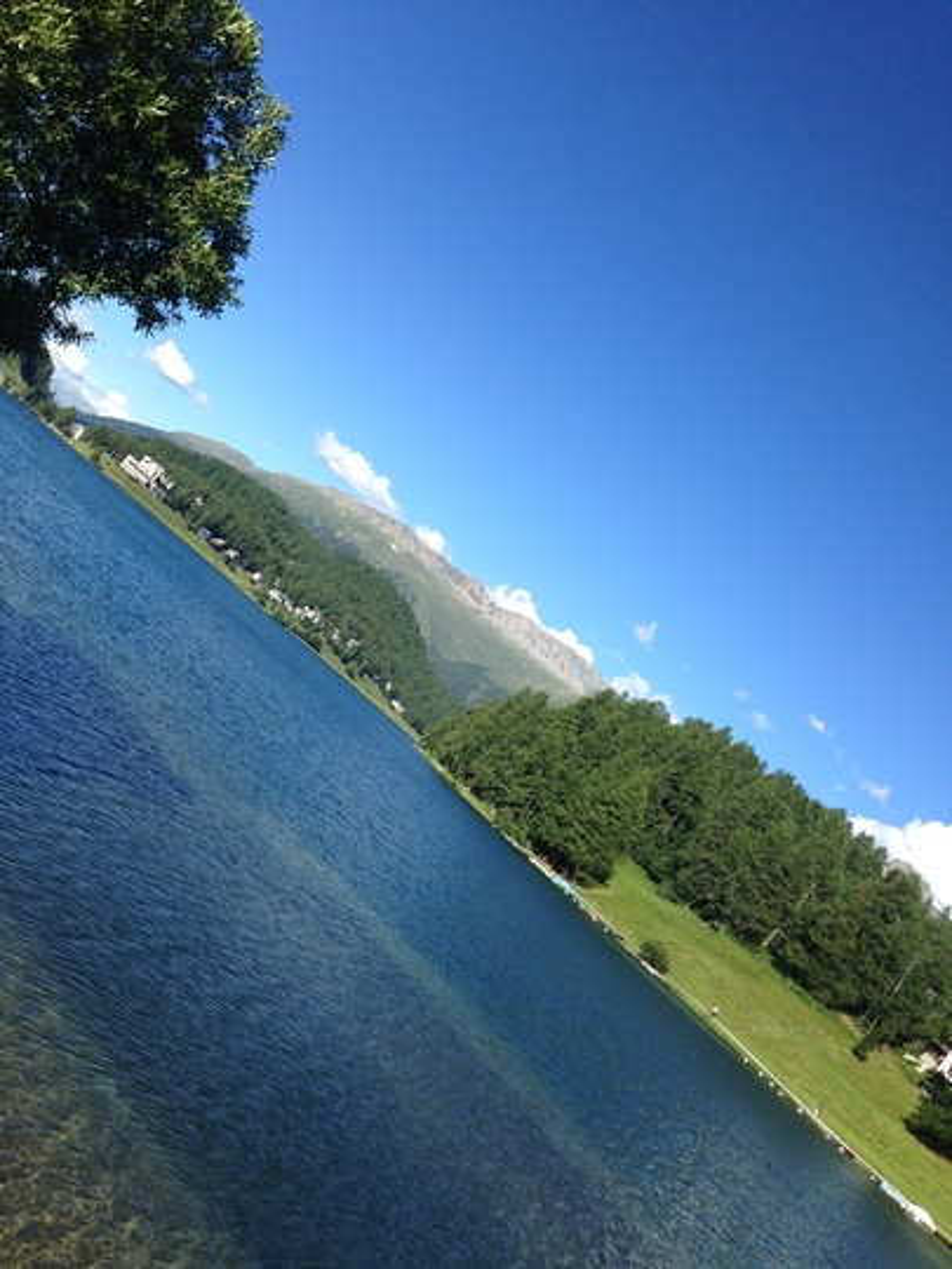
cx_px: 476
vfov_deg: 55.4
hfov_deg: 42.9
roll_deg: -39.6
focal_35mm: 33
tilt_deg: +5.5
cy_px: 634
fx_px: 1210
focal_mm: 4.12
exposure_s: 1/1355
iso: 50
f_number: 2.4
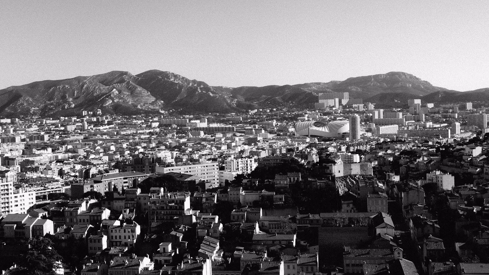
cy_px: 115
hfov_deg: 41.3
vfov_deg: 23.9
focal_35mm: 50
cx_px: 248
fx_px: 648
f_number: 4
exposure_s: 1/1000
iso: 100
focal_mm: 8.1
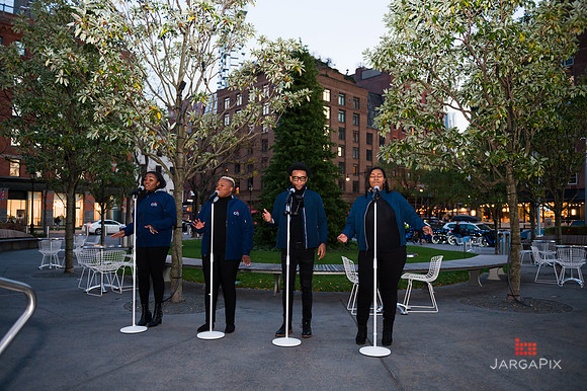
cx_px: 294
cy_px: 196
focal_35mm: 27
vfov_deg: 47.9
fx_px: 440
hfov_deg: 67.4
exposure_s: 1/200
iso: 1250
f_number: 4
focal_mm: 27
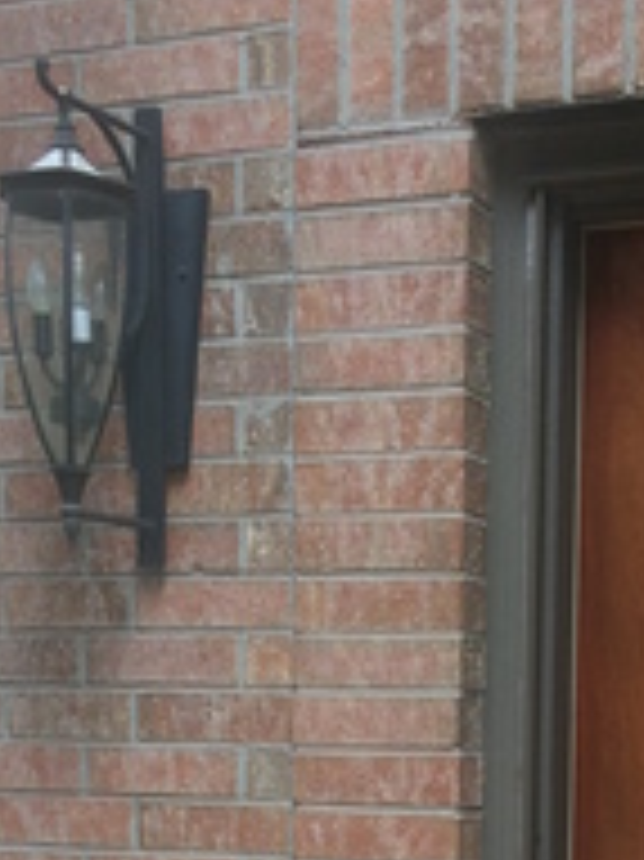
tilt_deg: -11.0
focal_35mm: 76
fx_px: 1887
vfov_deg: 23.6
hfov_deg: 19.0
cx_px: 574
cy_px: 1013
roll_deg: +0.3
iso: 32
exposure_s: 1/295
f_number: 2.2
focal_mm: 4.15
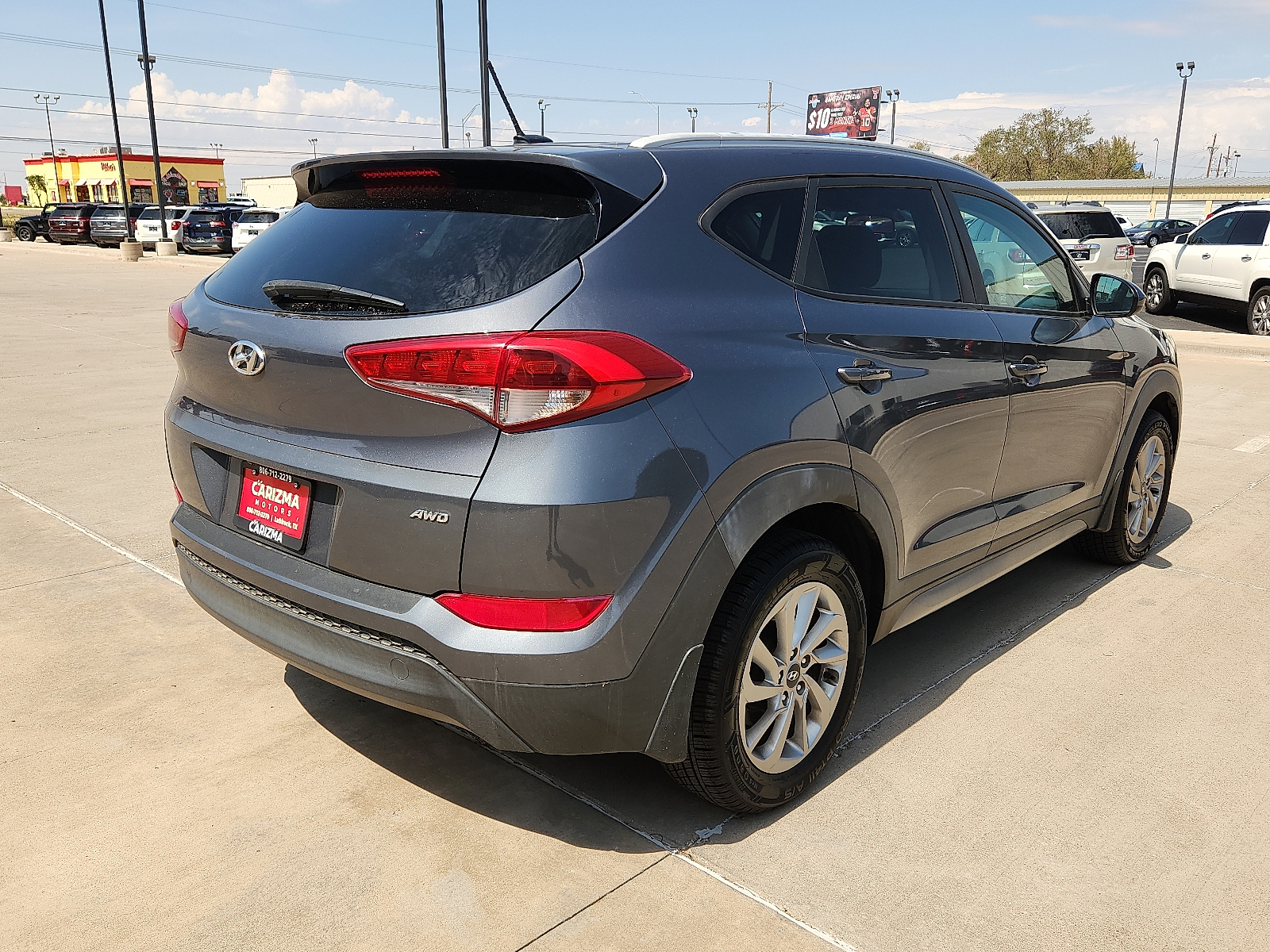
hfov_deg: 73.9
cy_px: 476
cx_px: 635
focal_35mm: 23
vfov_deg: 58.9
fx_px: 844
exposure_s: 1/1250
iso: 50
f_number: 1.8
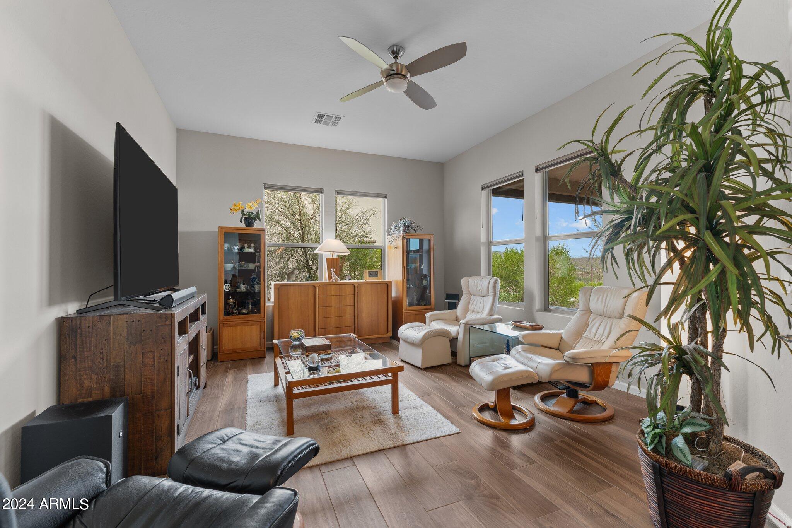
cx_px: 396
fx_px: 343
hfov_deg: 98.2
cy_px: 264
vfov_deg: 75.1
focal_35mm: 16
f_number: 8
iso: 400
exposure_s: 1/1.25
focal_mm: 15.6
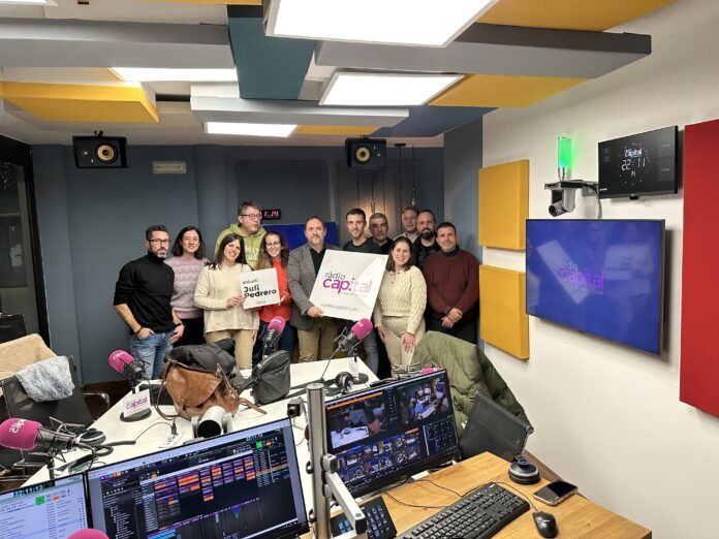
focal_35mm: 24
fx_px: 498
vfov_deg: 56.8
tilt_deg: -5.3
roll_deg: +2.3
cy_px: 270
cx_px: 360
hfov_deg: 71.6
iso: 200
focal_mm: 6.86
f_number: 1.78
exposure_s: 1/100
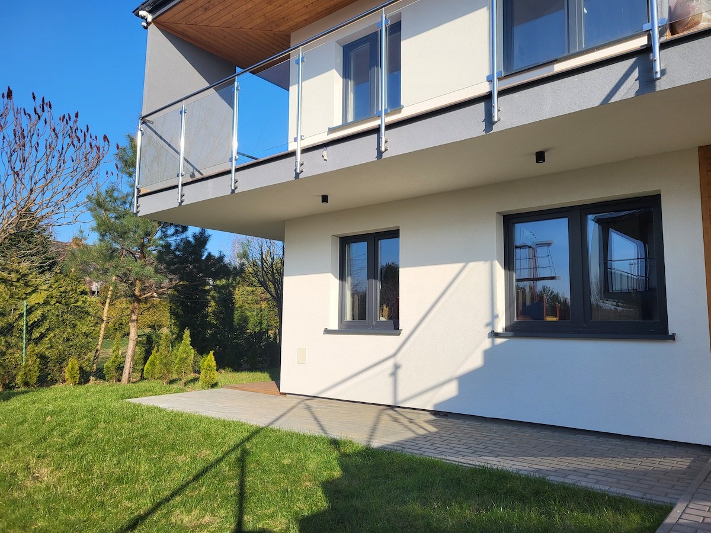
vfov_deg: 53.1
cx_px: 356
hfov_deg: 67.3
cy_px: 266
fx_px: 534
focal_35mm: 26
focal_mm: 5.4
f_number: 1.8
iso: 40
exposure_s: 1/2277
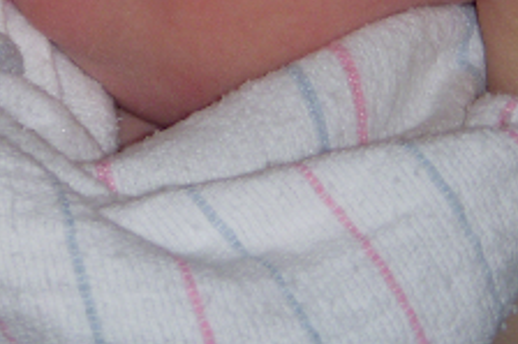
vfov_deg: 6.0
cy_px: -120
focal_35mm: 226
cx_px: 69
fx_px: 3249
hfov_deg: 9.1
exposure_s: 1/50
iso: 100
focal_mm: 12.6
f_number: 3.8
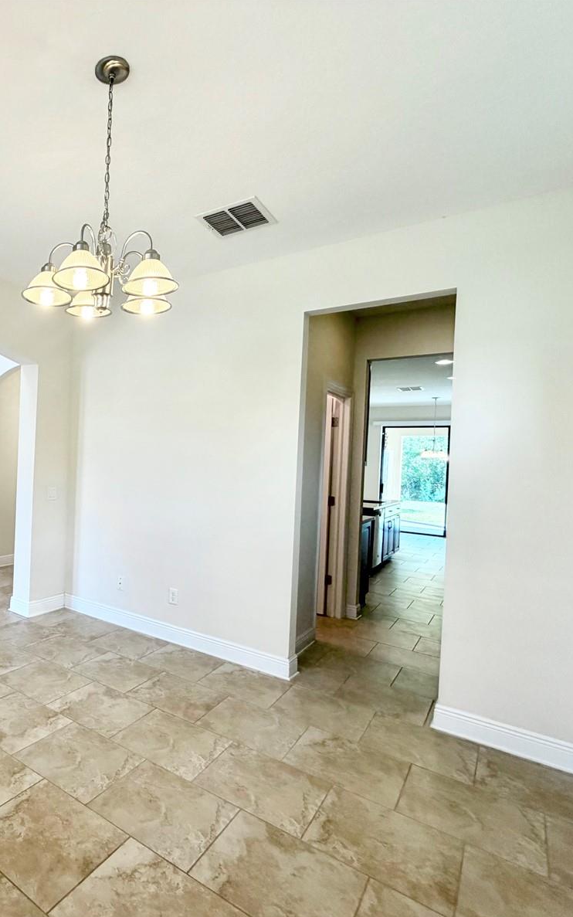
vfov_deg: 85.1
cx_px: 61
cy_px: 460
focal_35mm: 20
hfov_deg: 52.7
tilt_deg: -1.3
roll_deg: -1.7
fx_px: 500
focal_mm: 2.22
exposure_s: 1/120
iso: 160
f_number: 2.2
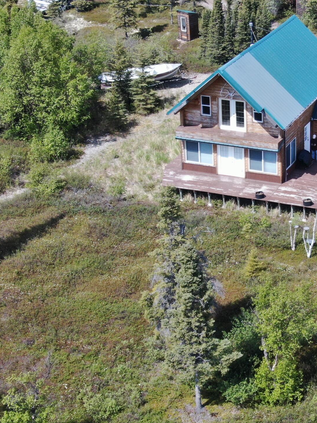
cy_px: 220
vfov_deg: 22.0
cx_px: 296
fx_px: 1087
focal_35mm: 89
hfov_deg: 16.3
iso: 100
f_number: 3.6
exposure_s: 1/400
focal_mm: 7.55
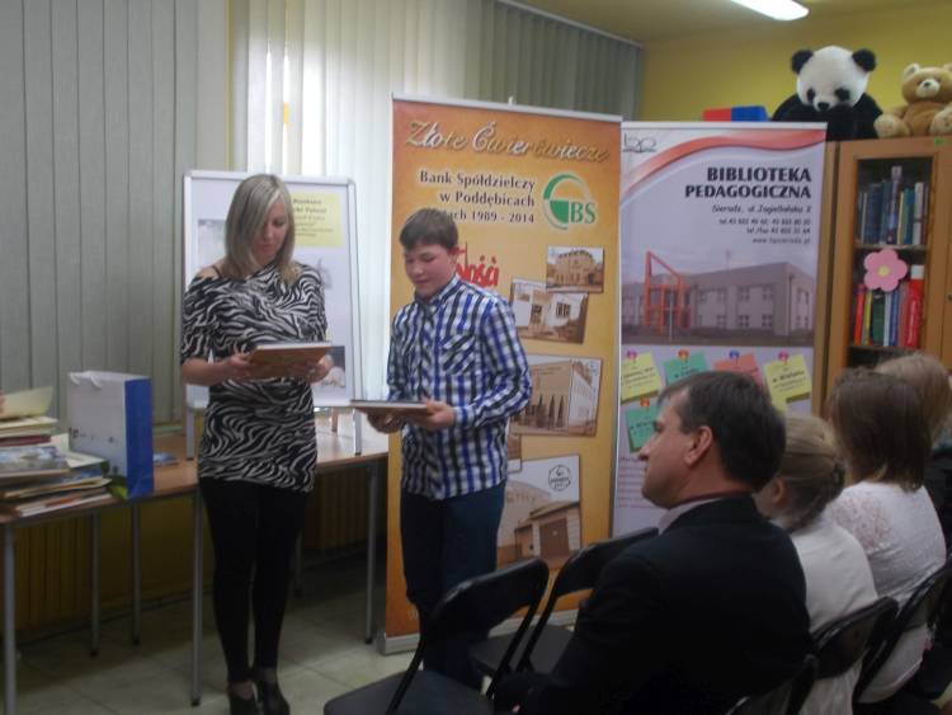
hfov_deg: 47.8
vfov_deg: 36.8
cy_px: 358
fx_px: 1073
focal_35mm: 39
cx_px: 476
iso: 200
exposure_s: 1/30
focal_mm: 6.9
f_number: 3.9
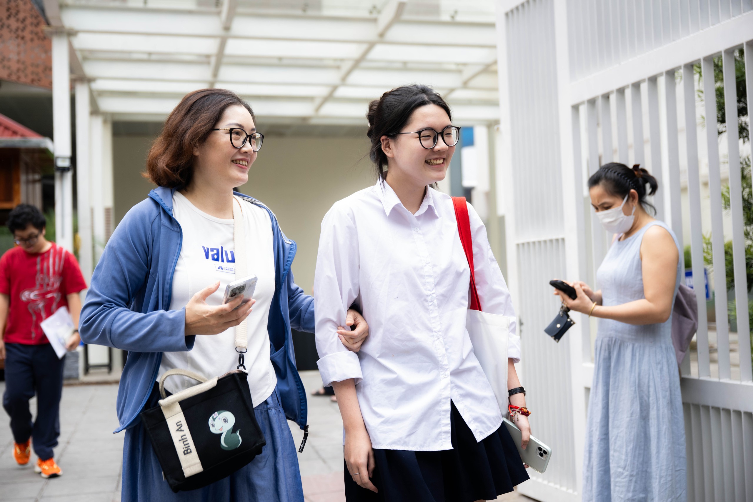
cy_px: 251
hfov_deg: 44.5
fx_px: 920
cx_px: 376
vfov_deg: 30.5
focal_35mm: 44
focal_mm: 44
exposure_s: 1/400
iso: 250
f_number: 3.2
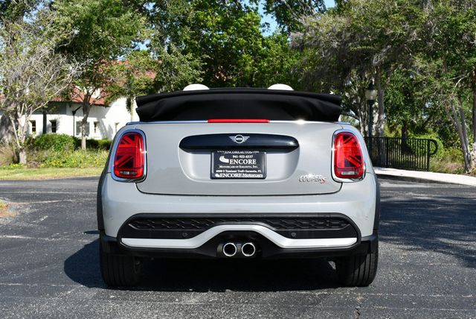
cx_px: 238
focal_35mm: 52
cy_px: 160
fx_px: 688
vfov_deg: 26.0
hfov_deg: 38.2
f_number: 8
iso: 140
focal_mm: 26
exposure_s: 1/250
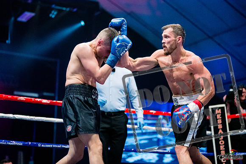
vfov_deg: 18.2
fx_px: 513
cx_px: 123
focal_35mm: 75
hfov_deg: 27.0
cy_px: 82
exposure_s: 1/1600
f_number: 1.4
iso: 6400
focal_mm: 50
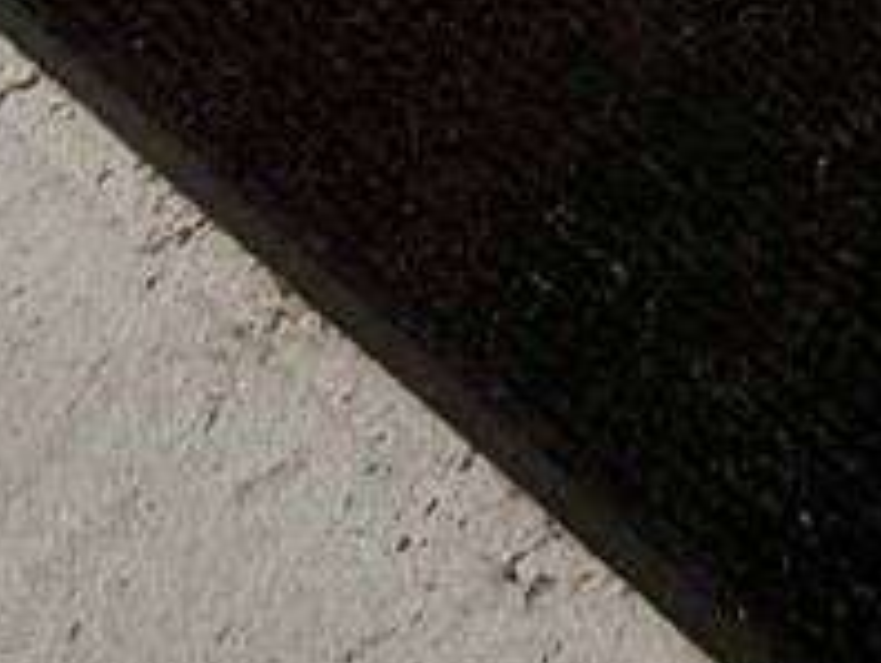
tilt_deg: +3.4
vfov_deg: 6.8
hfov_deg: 14.8
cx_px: 1673
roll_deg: -2.0
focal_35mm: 113
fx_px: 2879
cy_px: -2470
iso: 64
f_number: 2.2
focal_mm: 2.22
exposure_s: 1/502
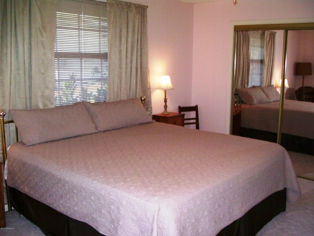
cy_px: 118
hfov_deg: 51.4
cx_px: 157
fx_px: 326
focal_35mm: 36
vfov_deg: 39.6
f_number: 2.7
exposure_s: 1/64
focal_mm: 6
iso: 160
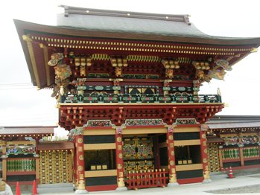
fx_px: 286
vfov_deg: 37.7
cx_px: 130
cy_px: 98
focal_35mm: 38
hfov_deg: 49.0
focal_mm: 5.8
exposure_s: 1/400
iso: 50
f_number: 2.8
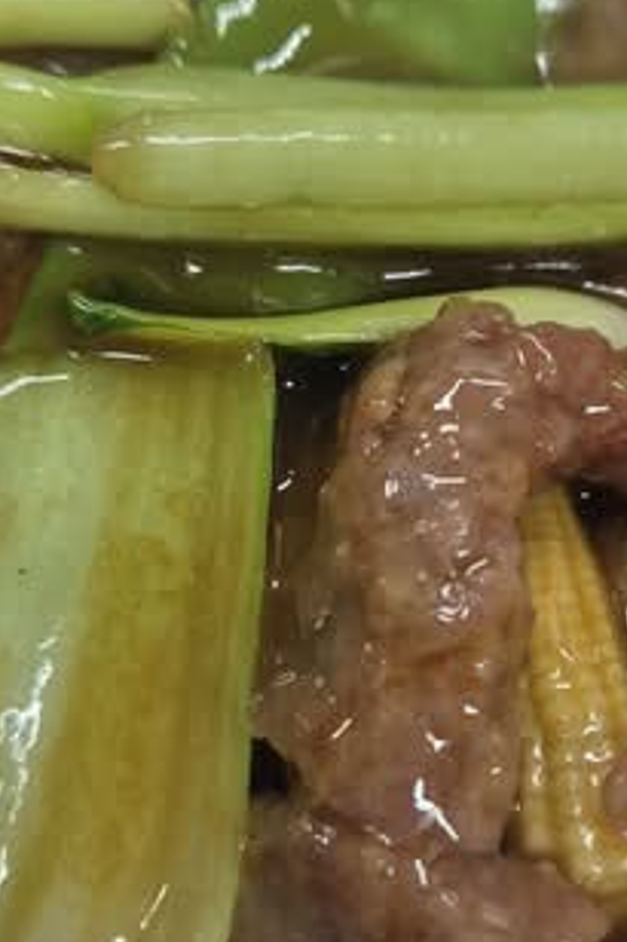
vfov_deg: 35.1
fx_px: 1491
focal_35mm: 57
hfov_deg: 23.6
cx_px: 443
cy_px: 463
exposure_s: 1/100
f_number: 1.8
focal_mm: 5.4
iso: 80
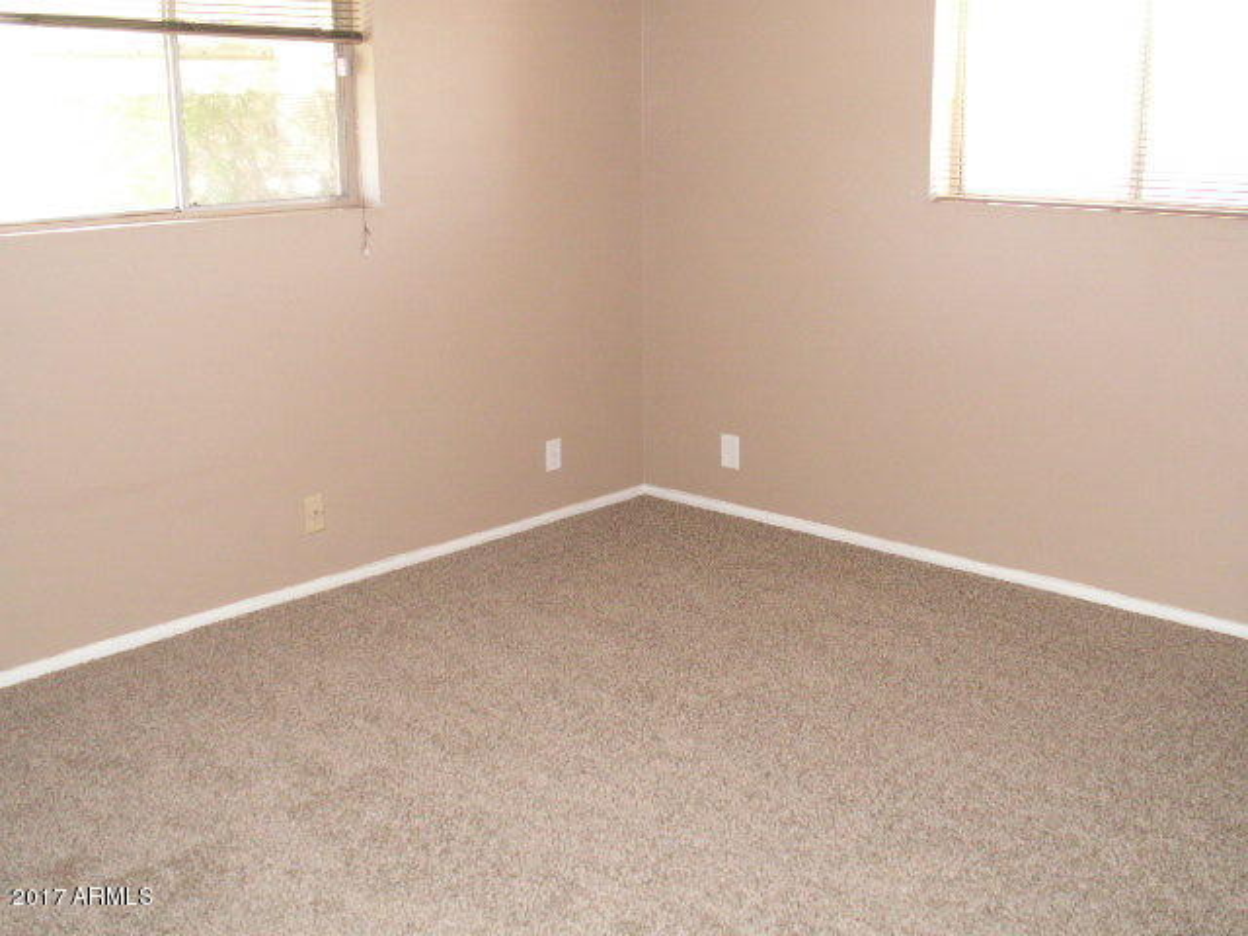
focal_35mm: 35
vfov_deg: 40.7
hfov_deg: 52.6
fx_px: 1262
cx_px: 624
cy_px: 468
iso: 160
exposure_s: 1/40
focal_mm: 5.86
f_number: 2.8
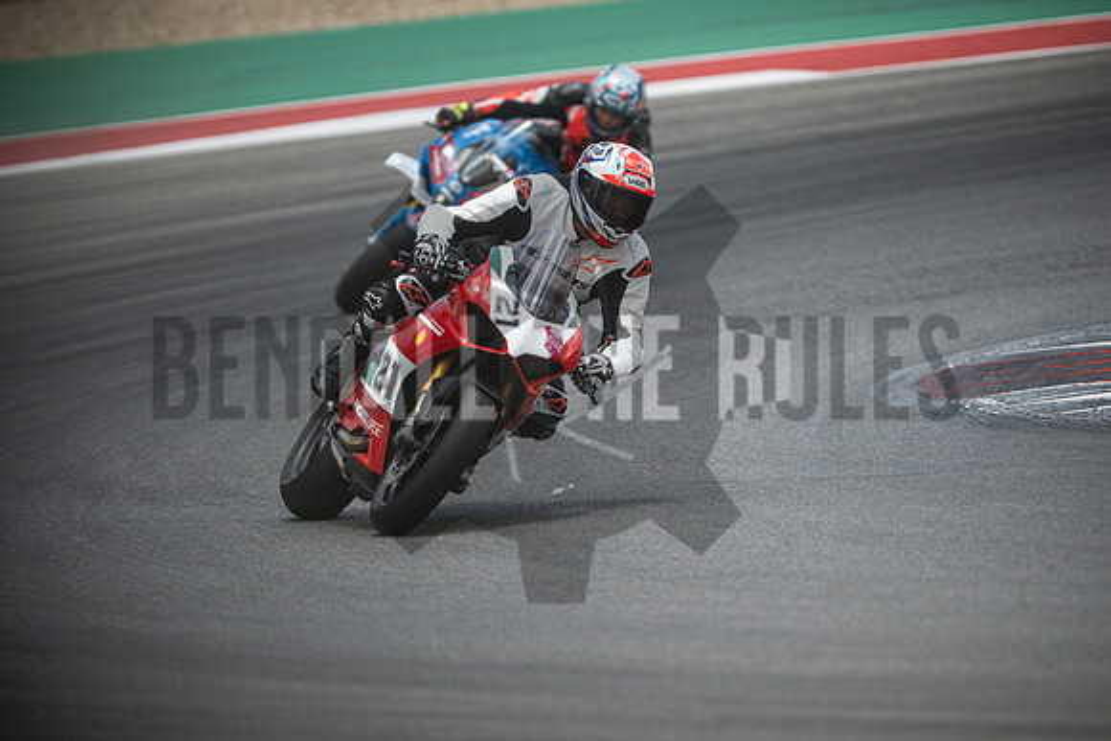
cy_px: 370
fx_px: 12964
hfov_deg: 4.9
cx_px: 556
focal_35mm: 420
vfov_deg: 3.3
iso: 640
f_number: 2.8
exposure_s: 1/4000
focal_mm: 280
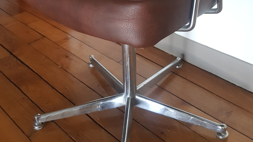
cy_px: 0
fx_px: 275
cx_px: 128
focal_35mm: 41
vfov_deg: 27.4
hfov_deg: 49.4
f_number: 1.7
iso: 200
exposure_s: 1/11
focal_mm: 4.2
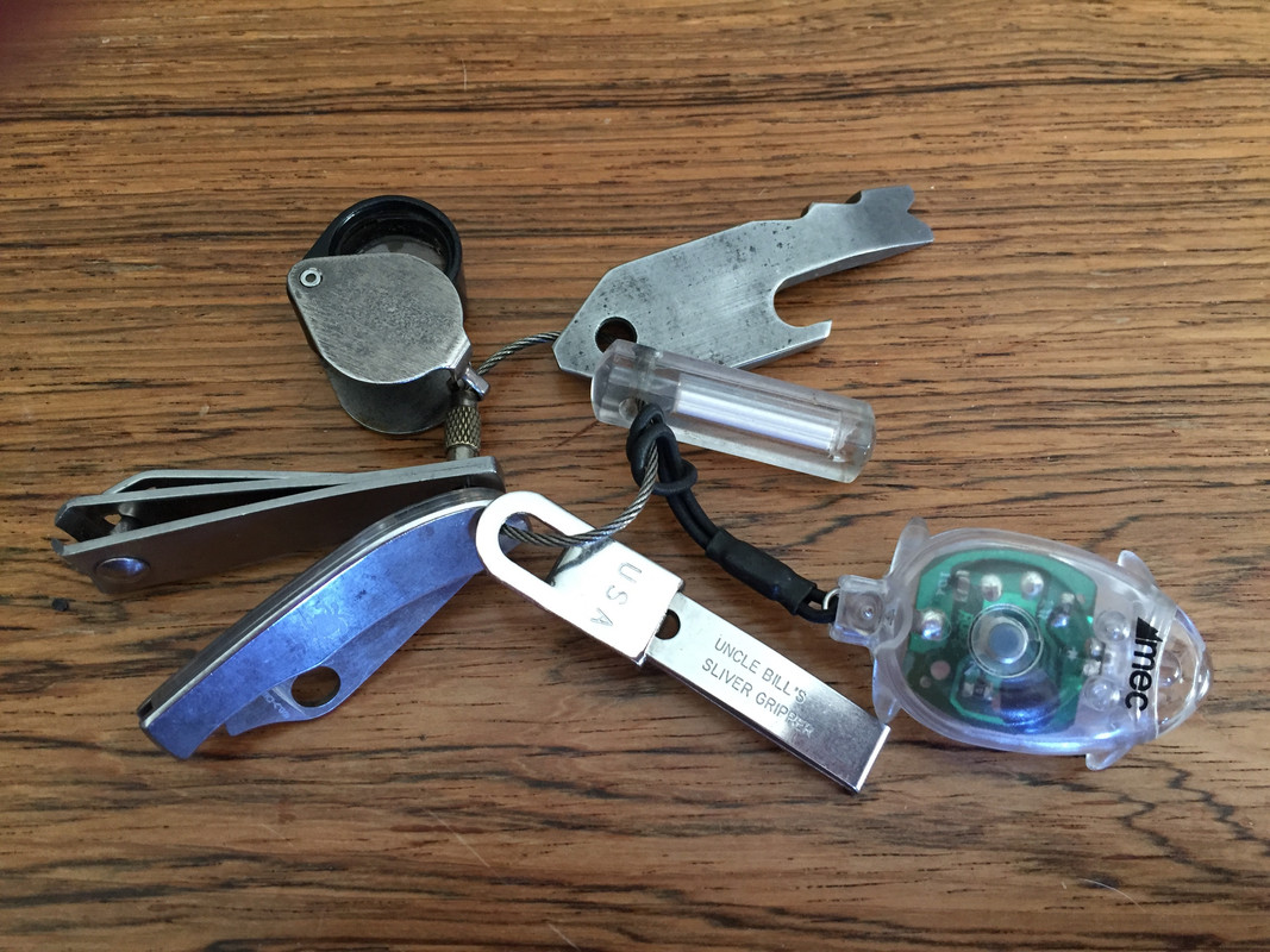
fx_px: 1064
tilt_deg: -69.1
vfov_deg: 48.2
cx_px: 635
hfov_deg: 61.7
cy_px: 476
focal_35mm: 29
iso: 160
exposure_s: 1/30
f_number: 2.2
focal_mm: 4.15
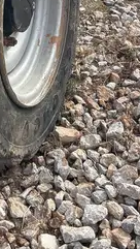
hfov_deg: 13.7
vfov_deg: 21.2
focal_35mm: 86
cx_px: -27
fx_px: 566
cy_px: -116
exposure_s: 1/2762
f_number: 1.5
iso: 50
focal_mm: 5.7
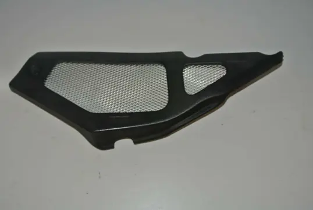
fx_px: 409
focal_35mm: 47
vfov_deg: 28.7
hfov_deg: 41.9
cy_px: 105
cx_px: 156
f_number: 4.5
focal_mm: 17.5
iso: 200
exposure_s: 1/60
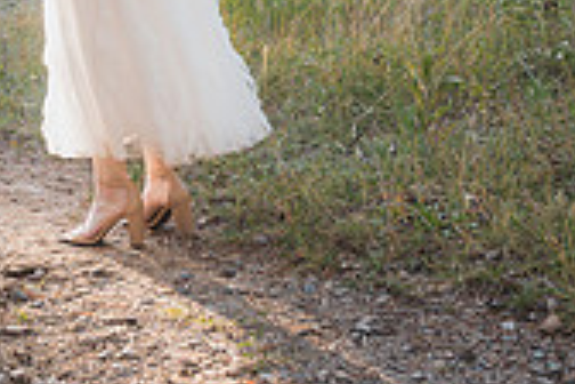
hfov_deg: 28.9
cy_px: -177
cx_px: -31
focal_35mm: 64
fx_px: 1022
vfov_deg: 18.9
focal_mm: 18
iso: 200
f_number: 2.8
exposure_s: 1/250
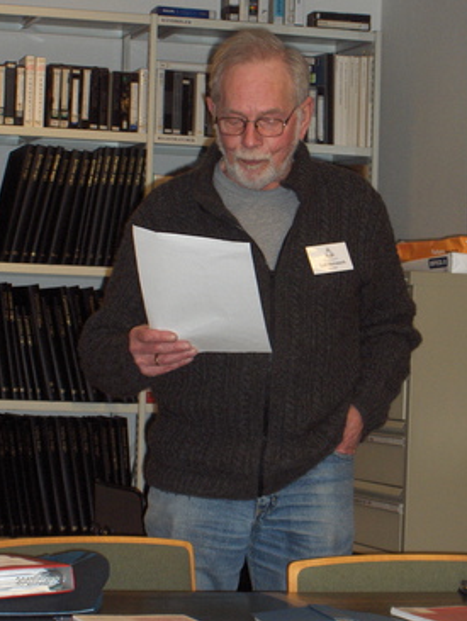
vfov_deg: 15.4
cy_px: 310
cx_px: 220
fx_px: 2300
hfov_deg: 11.6
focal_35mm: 128
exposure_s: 1/125
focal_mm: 24
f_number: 4.9
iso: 100
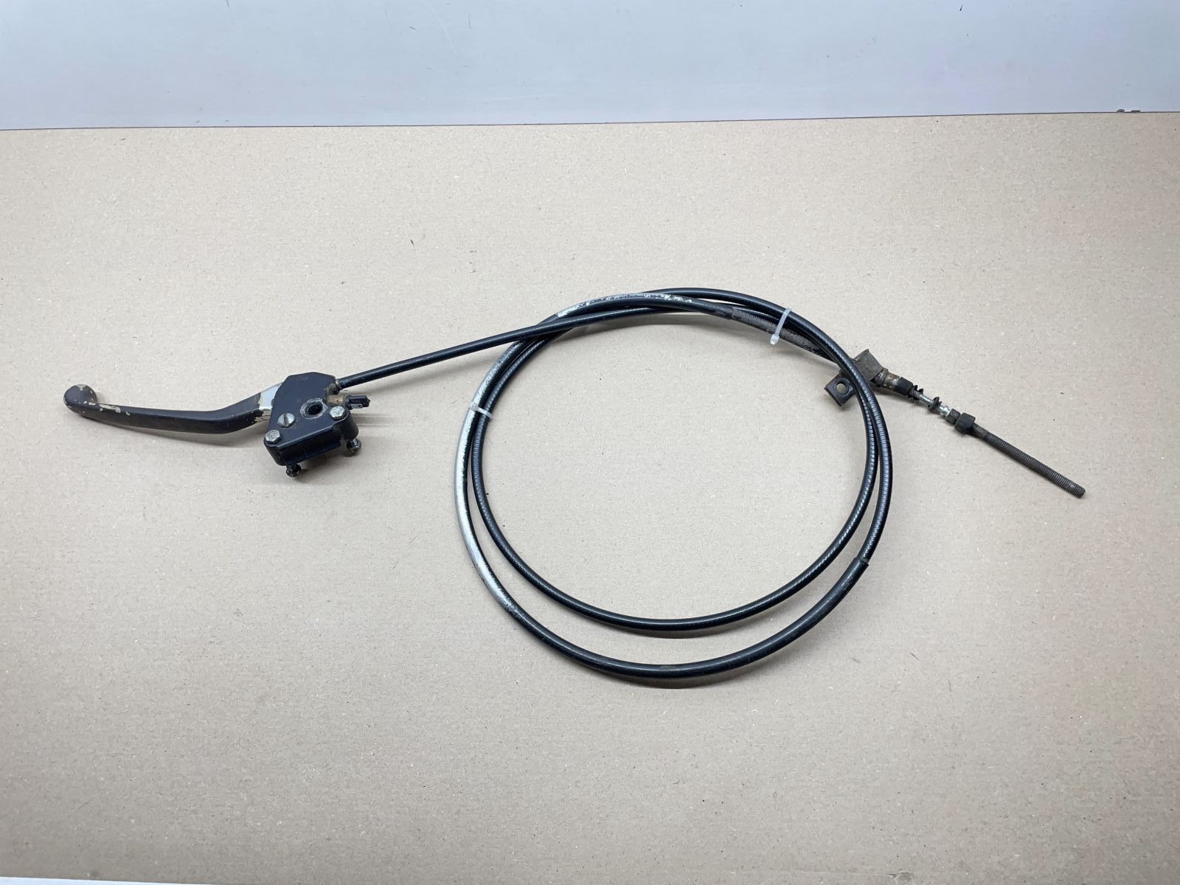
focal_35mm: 26
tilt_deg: -67.2
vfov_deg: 53.1
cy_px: 442
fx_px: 886
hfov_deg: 67.3
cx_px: 590
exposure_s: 1/100
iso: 80
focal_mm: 4.2
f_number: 1.6
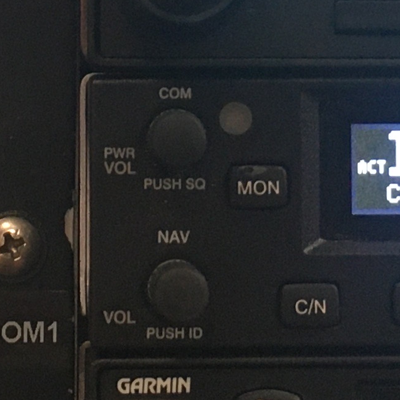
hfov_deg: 10.9
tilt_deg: +0.5
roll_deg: -0.7
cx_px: 195
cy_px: -88
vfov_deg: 10.7
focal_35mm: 160
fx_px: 2092
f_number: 2.2
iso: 160
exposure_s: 1/33
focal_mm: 4.15
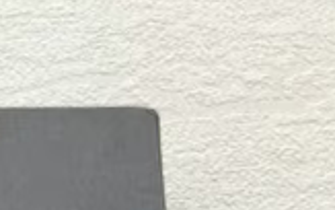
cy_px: 636
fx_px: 1827
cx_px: -101
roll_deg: +0.6
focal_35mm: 200
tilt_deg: +2.1
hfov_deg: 10.3
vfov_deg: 6.1
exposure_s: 1/100
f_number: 1.78
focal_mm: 6.76
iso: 100
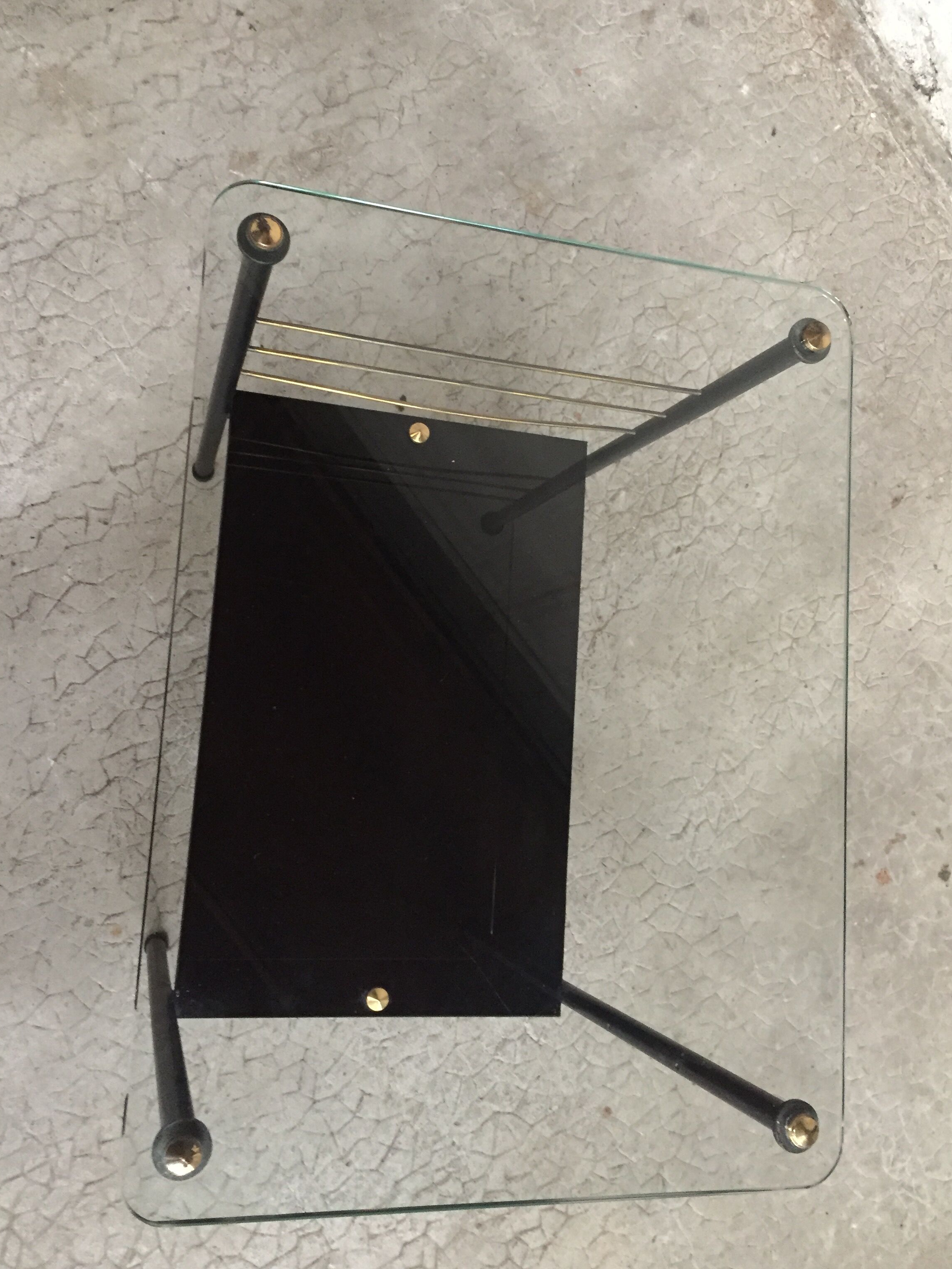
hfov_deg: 45.4
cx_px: 479
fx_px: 1137
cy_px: 598
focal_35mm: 31
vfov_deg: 58.3
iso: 500
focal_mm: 4.15
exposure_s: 1/17
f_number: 2.2
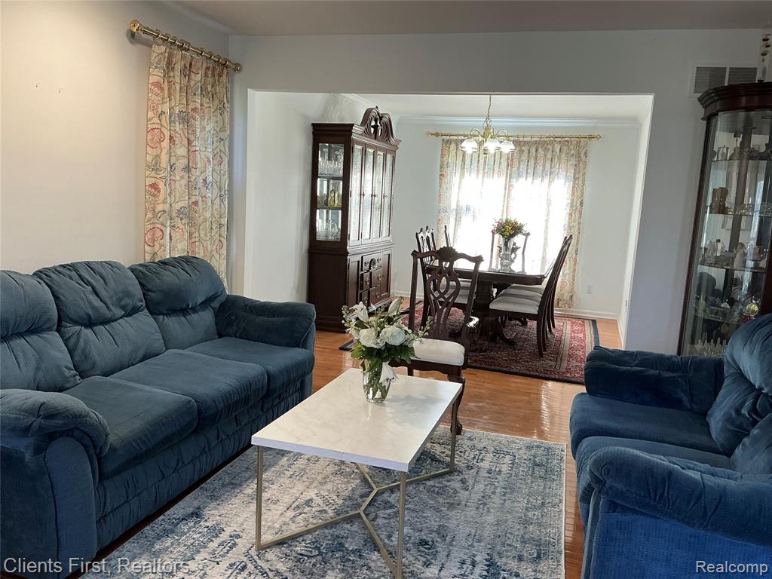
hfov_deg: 63.4
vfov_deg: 49.7
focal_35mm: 28
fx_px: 624
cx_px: 386
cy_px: 290
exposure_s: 1/60
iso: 64
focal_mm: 3
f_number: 1.8
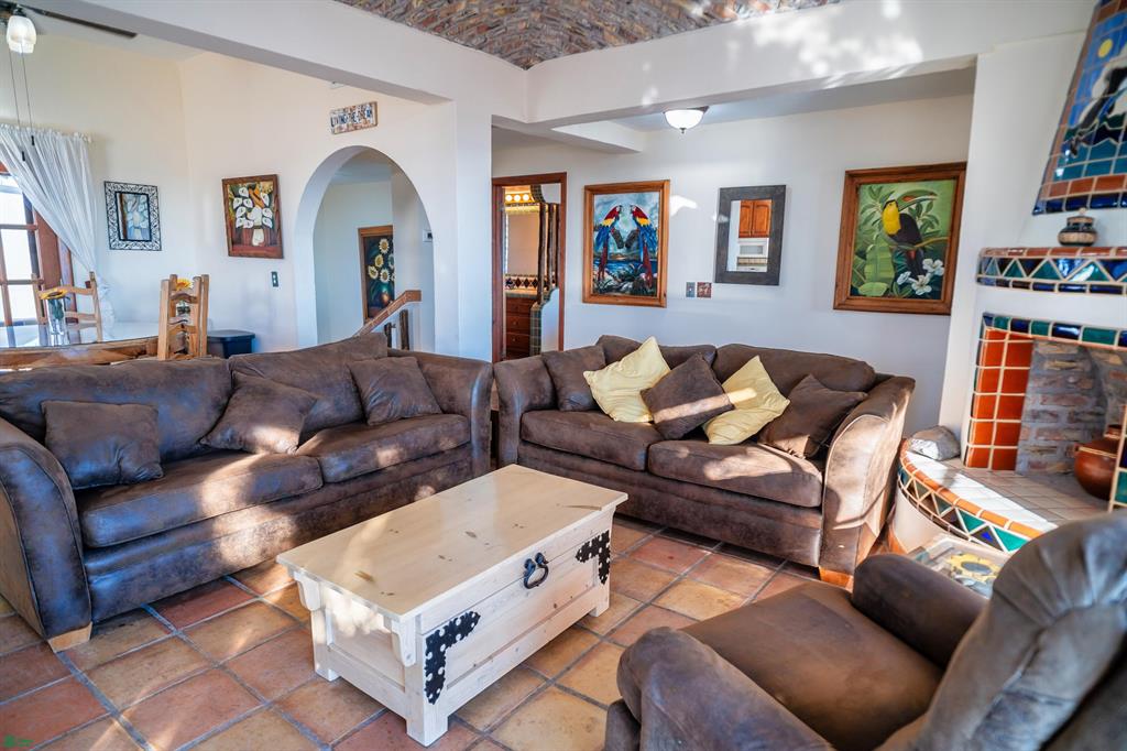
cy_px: 376
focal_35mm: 20
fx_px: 626
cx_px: 564
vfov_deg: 61.9
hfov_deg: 84.0
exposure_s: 1/90
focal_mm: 20
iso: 125
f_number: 2.8
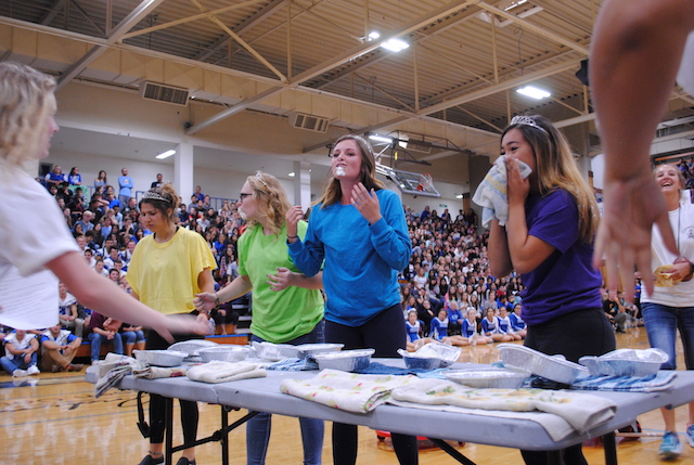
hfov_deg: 57.1
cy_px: 232
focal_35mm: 33
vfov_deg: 40.1
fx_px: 637
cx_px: 347
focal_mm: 22
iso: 800
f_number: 4
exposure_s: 1/50
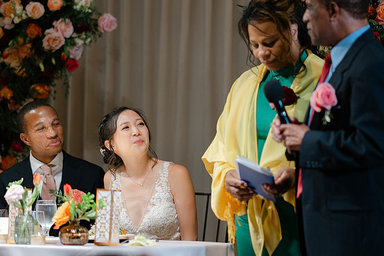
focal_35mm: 157
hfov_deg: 13.1
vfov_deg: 8.7
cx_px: 192
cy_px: 128
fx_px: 1674
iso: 360
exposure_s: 1/125
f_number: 1.4
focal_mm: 105
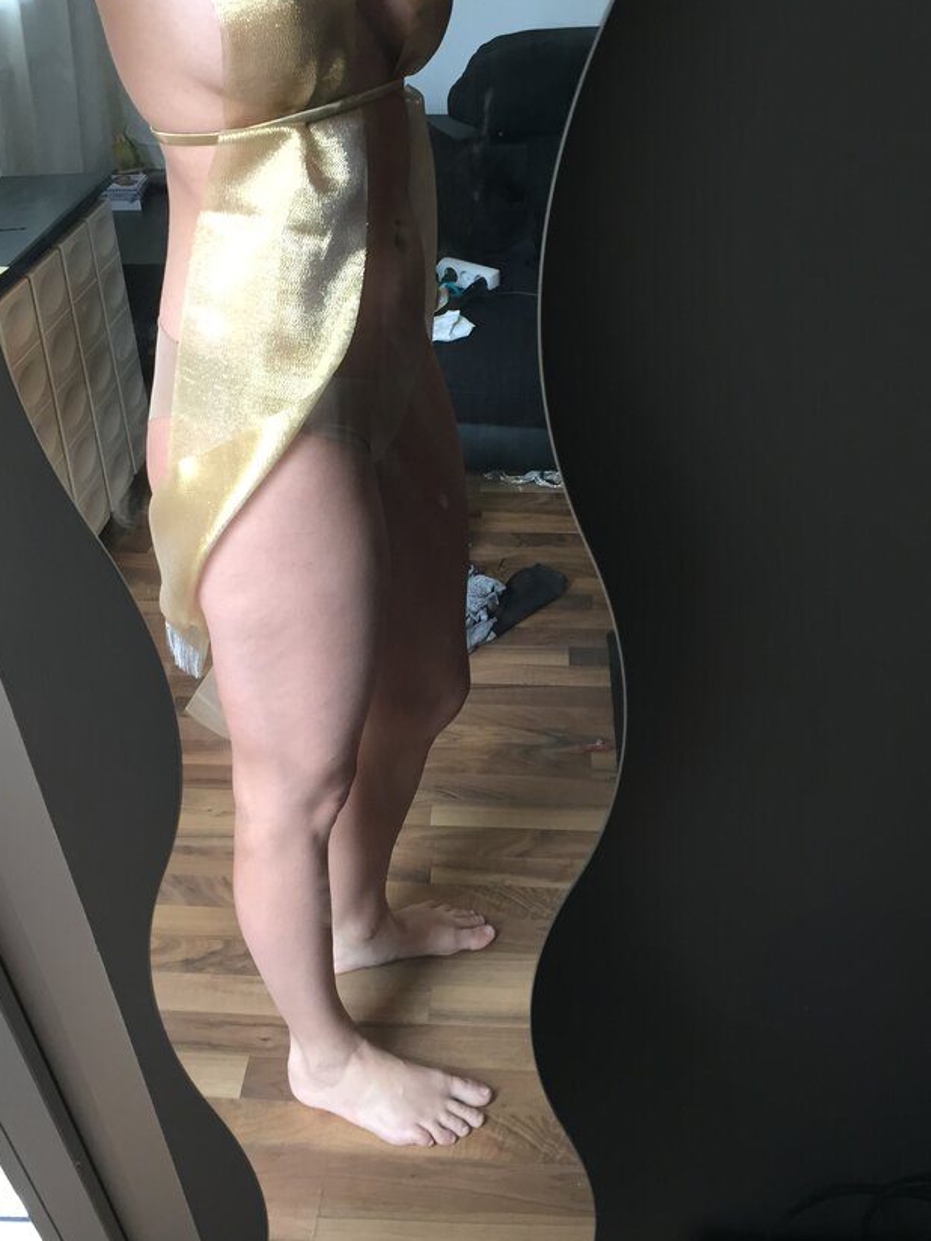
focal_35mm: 38
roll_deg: +3.9
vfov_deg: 49.0
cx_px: 420
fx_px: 1363
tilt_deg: -42.5
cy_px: 590
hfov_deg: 37.7
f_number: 2.2
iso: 64
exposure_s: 1/30
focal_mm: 4.15
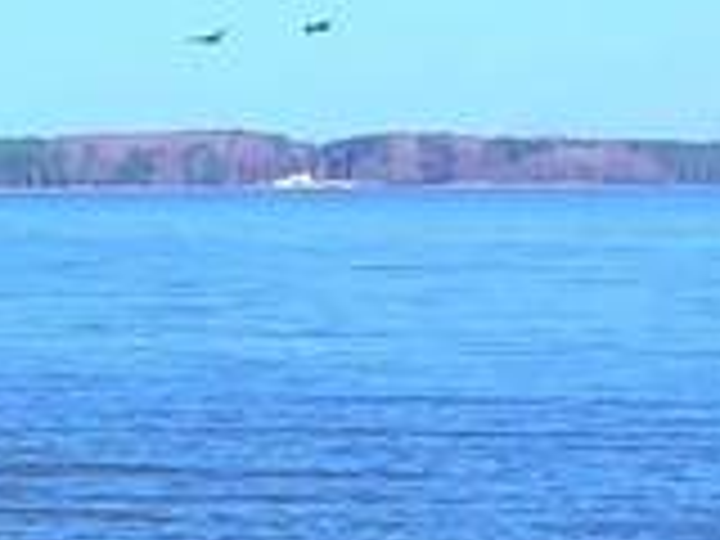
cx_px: -1701
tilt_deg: +4.4
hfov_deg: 7.4
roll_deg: +1.5
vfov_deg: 6.6
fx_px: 4659
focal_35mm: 224
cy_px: -108
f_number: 1.8
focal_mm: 4
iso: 20
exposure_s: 1/2667
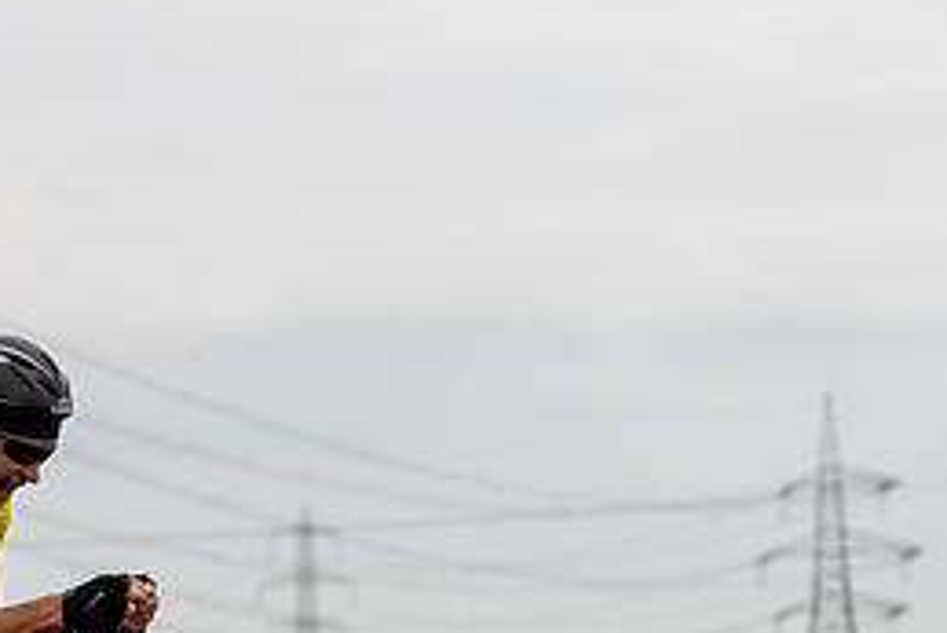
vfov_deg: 7.2
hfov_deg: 10.7
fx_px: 5001
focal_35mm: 190
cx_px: -73
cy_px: 539
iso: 800
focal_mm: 79
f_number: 3.2
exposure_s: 1/1000
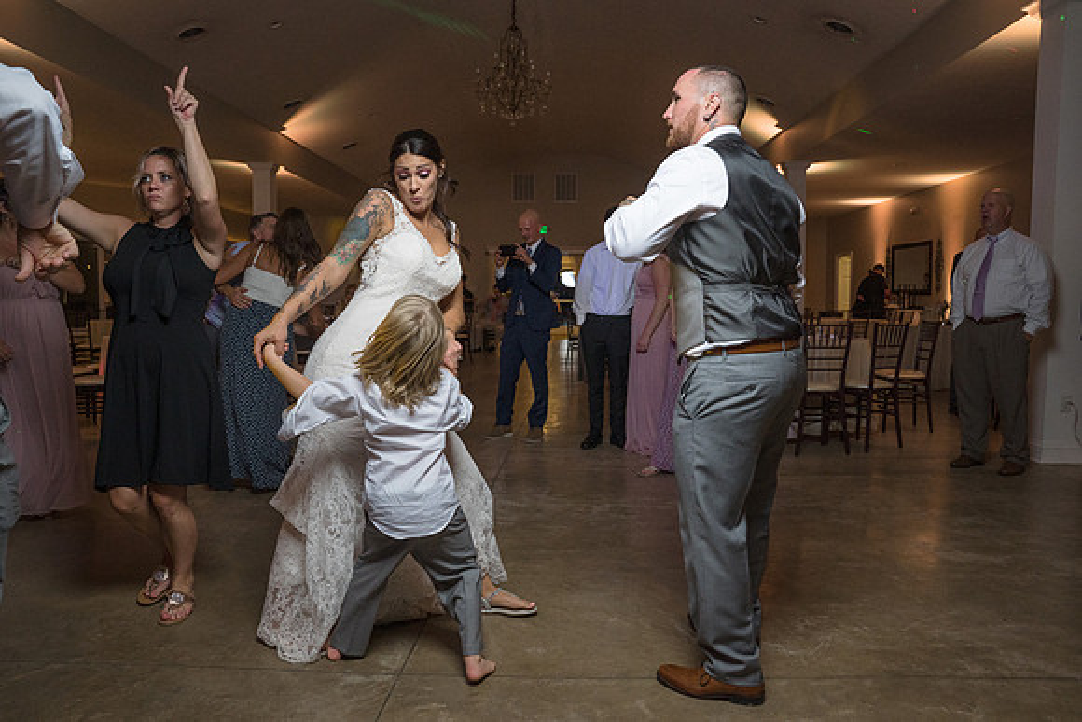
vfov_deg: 47.7
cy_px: 374
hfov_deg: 67.0
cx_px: 547
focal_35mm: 27
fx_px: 817
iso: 2000
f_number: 5.6
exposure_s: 1/200
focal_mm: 26
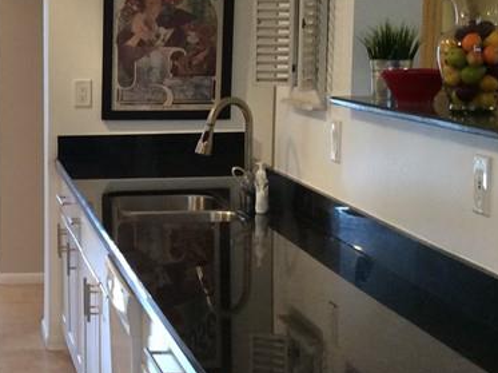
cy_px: 195
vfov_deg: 16.8
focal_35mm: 88
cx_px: -71
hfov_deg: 21.0
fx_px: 1265
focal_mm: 3.3
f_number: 2.4
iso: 100
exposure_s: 1/24
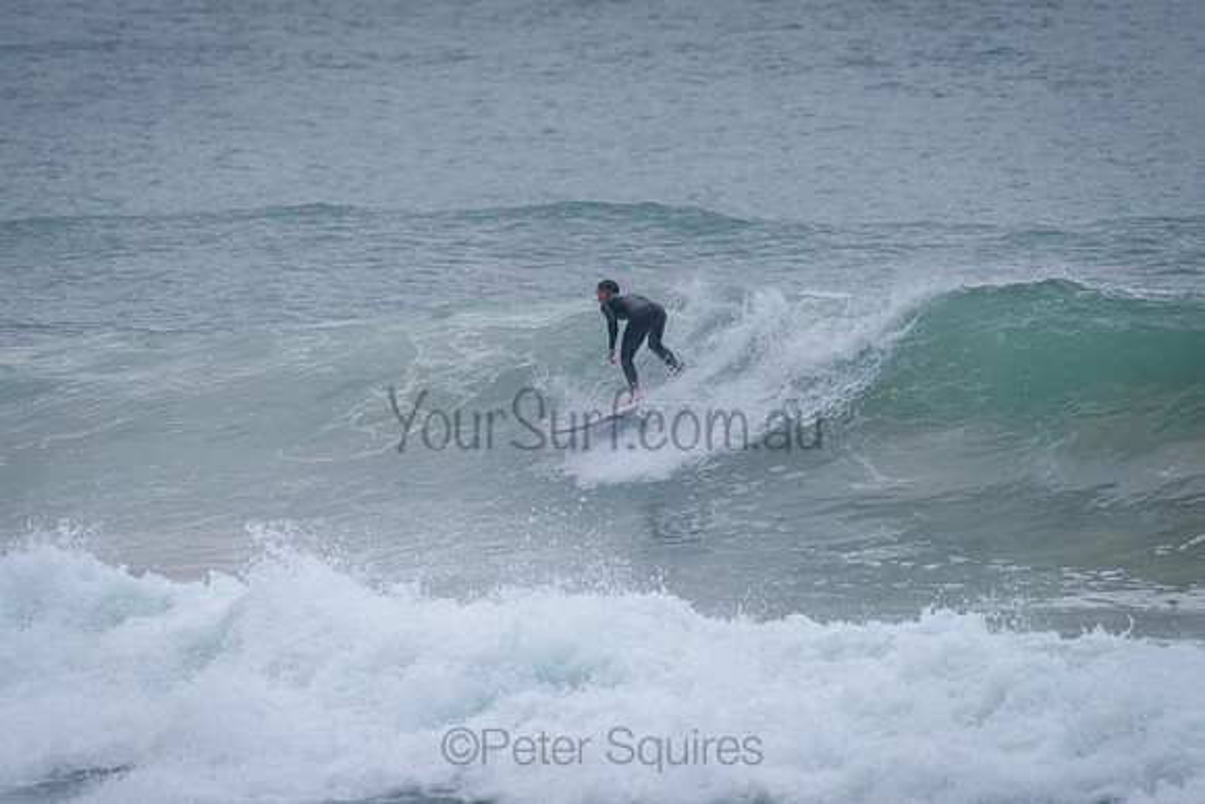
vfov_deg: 2.2
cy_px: 402
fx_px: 20515
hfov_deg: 3.4
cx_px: 602
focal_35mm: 613
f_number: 5.6
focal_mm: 500
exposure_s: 1/2000
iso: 220
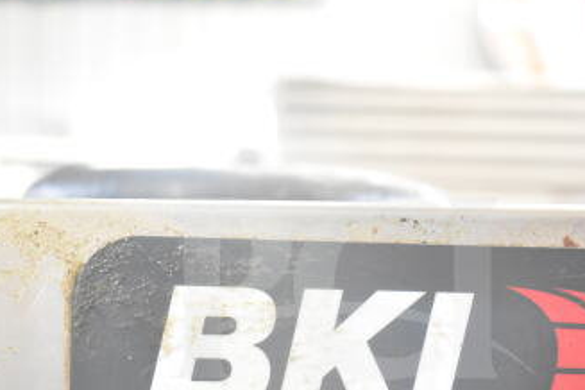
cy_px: 339
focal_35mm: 84
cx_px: 336
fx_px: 1365
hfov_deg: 24.2
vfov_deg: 16.1
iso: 3200
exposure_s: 1/50
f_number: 4.2
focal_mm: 30
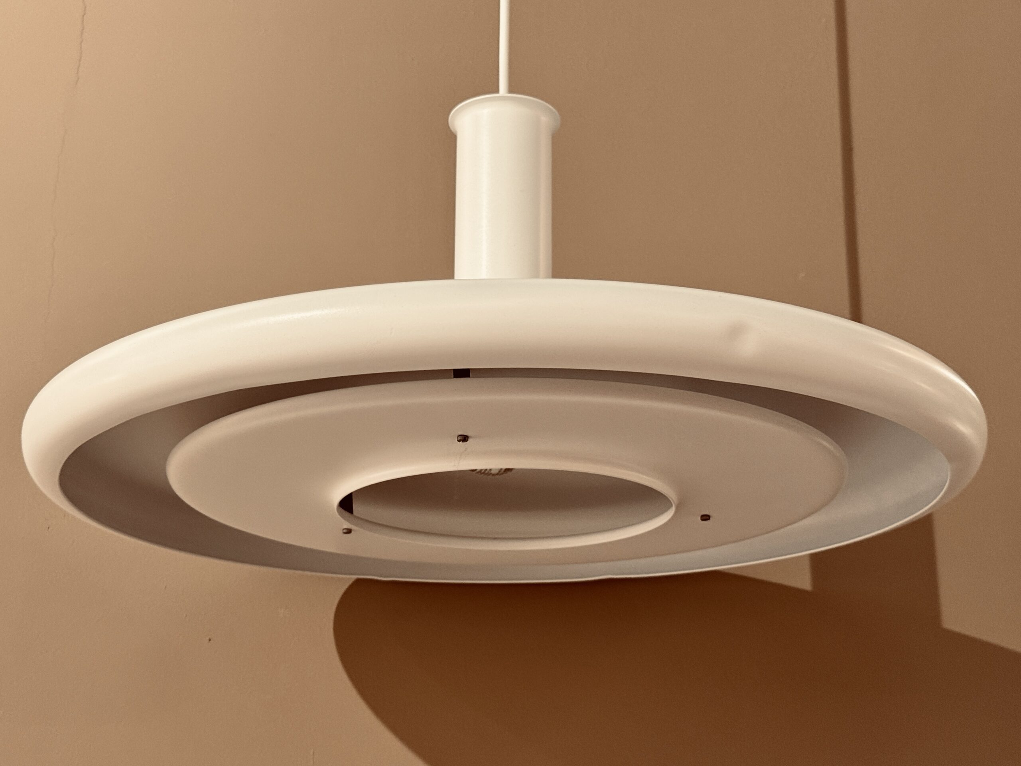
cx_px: 510
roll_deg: -0.7
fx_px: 1416
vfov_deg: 30.3
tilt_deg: +16.4
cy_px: 383
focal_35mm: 48
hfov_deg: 39.7
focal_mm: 6.76
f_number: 1.78
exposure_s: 1/60
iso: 160
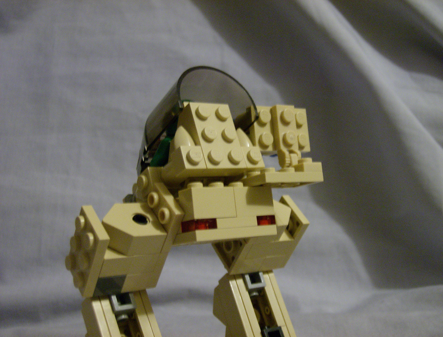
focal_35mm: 46
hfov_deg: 41.1
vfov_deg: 31.8
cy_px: 168
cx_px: 222
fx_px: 592
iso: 200
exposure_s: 1/11.4
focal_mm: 7.7
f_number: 3.1
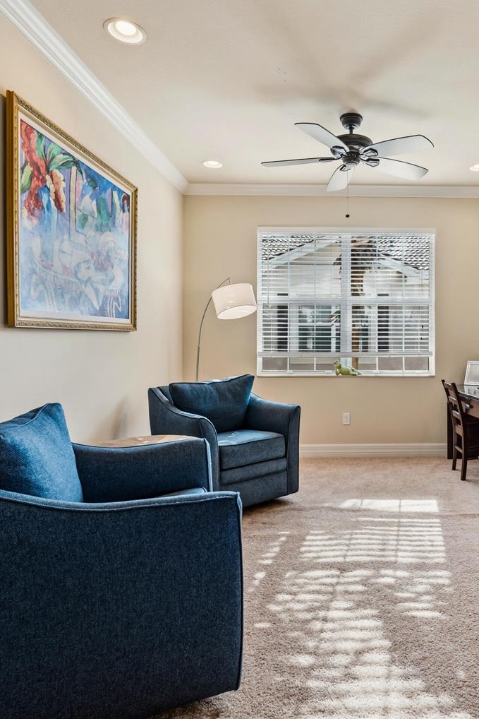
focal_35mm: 22
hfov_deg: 55.2
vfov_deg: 78.5
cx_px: 344
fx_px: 439
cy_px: 343
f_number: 9
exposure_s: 1/5
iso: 250
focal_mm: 14
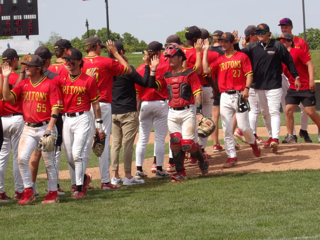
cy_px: 120
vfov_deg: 6.7
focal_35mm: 222
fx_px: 2052
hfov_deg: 8.9
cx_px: 160
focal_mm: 39.8
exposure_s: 1/180
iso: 100
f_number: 8
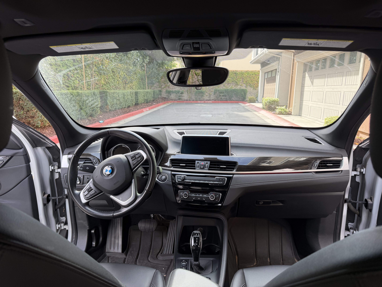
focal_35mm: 24
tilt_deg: -12.3
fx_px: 265
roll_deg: -0.8
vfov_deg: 56.8
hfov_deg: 71.6
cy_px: 144
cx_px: 191
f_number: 1.78
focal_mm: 6.76
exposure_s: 1/234
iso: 80
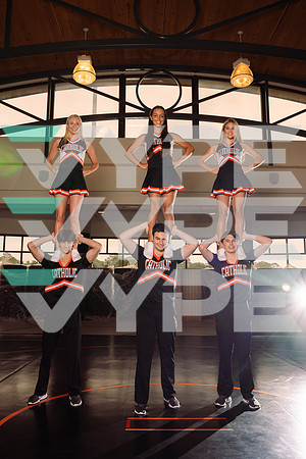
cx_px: 153
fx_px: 382
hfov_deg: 43.6
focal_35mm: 30
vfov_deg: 61.9
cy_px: 230
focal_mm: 30
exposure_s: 1/200
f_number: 7.1
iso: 200
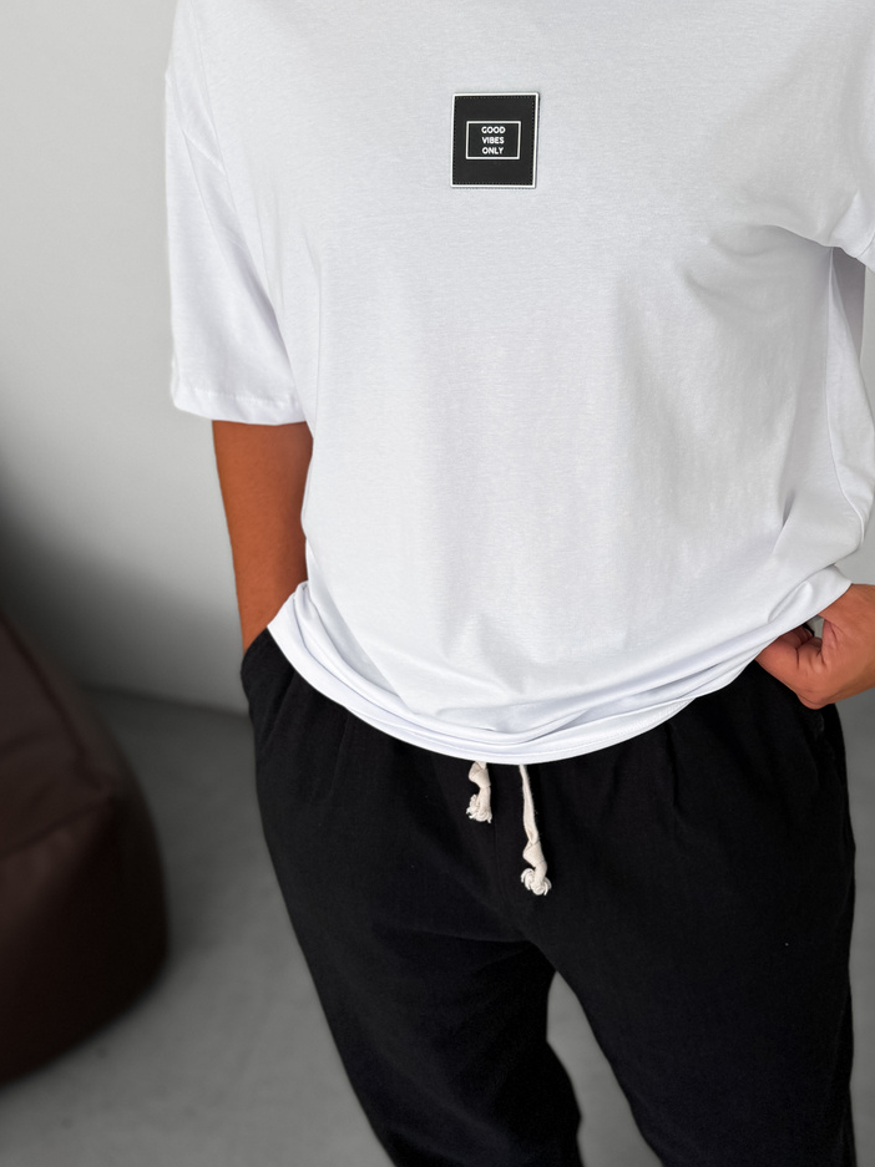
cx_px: 577
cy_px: 625
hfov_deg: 34.8
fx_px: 1383
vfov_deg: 45.8
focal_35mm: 41
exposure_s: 1/240
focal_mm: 6.76
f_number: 1.8
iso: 64
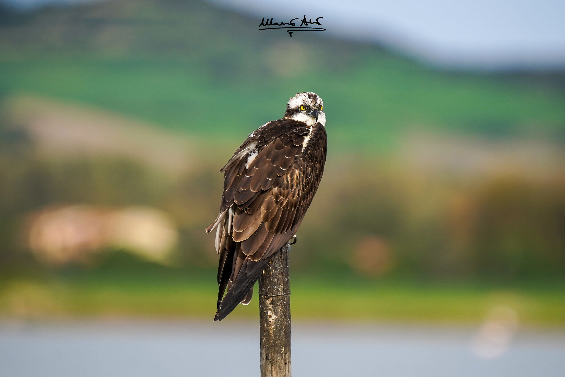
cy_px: 188
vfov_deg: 1.5
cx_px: 282
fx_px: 14124
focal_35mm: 900
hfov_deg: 2.3
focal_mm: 600
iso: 320
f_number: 6.3
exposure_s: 1/800
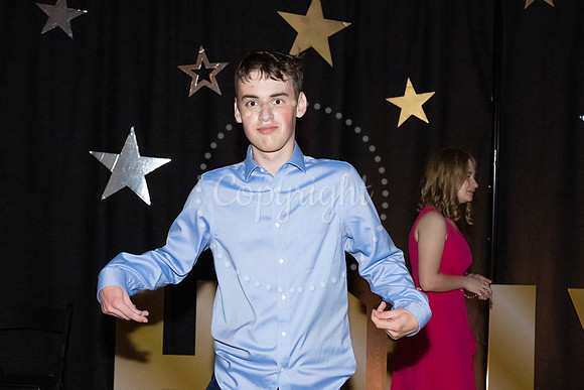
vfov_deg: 24.4
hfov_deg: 36.0
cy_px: 242
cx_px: 291
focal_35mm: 55
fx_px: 899
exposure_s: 1/100
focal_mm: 44
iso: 6400
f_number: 5.6
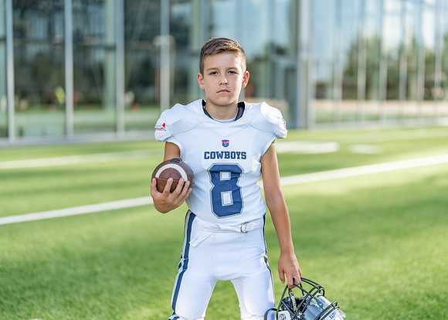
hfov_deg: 35.4
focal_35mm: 55
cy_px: 155
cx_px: 230
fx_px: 702
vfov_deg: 25.6
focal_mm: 50
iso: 100
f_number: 1.2
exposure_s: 1/2000
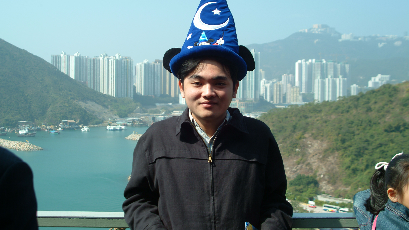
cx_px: 202
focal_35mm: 45
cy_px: 98
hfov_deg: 45.5
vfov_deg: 26.5
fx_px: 488
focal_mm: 28
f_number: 4.8
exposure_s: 1/250
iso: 100
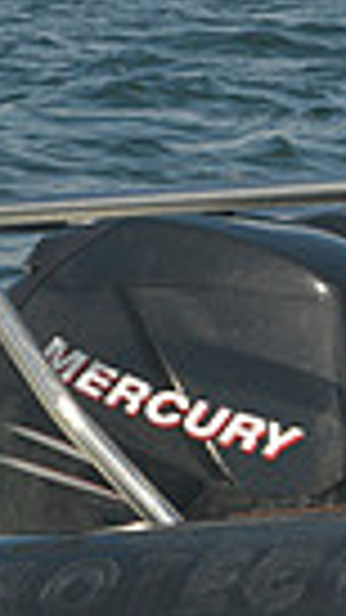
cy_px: 209
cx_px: 1285
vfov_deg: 6.9
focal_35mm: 311
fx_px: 5076
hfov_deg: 3.7
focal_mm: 70
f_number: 11
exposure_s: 1/1250
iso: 400
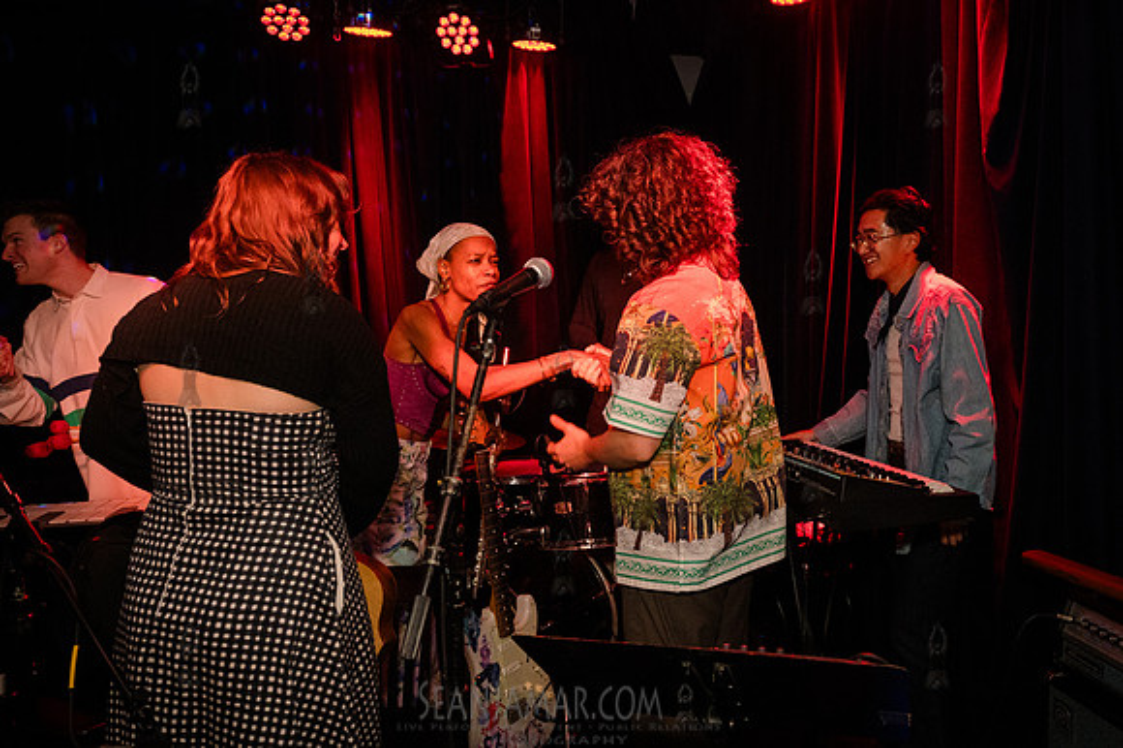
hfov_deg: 64.6
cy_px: 360
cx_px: 661
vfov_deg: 46.0
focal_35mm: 28
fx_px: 881
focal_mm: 24
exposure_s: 1/250
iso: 12800
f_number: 3.5
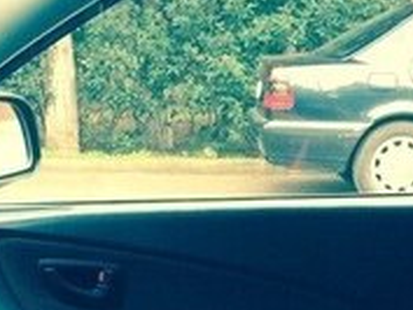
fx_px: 1289
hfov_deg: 18.2
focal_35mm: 108
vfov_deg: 12.8
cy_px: 498
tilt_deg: -21.8
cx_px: 175
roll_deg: +6.7
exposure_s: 1/33
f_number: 2.2
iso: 50
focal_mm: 4.15
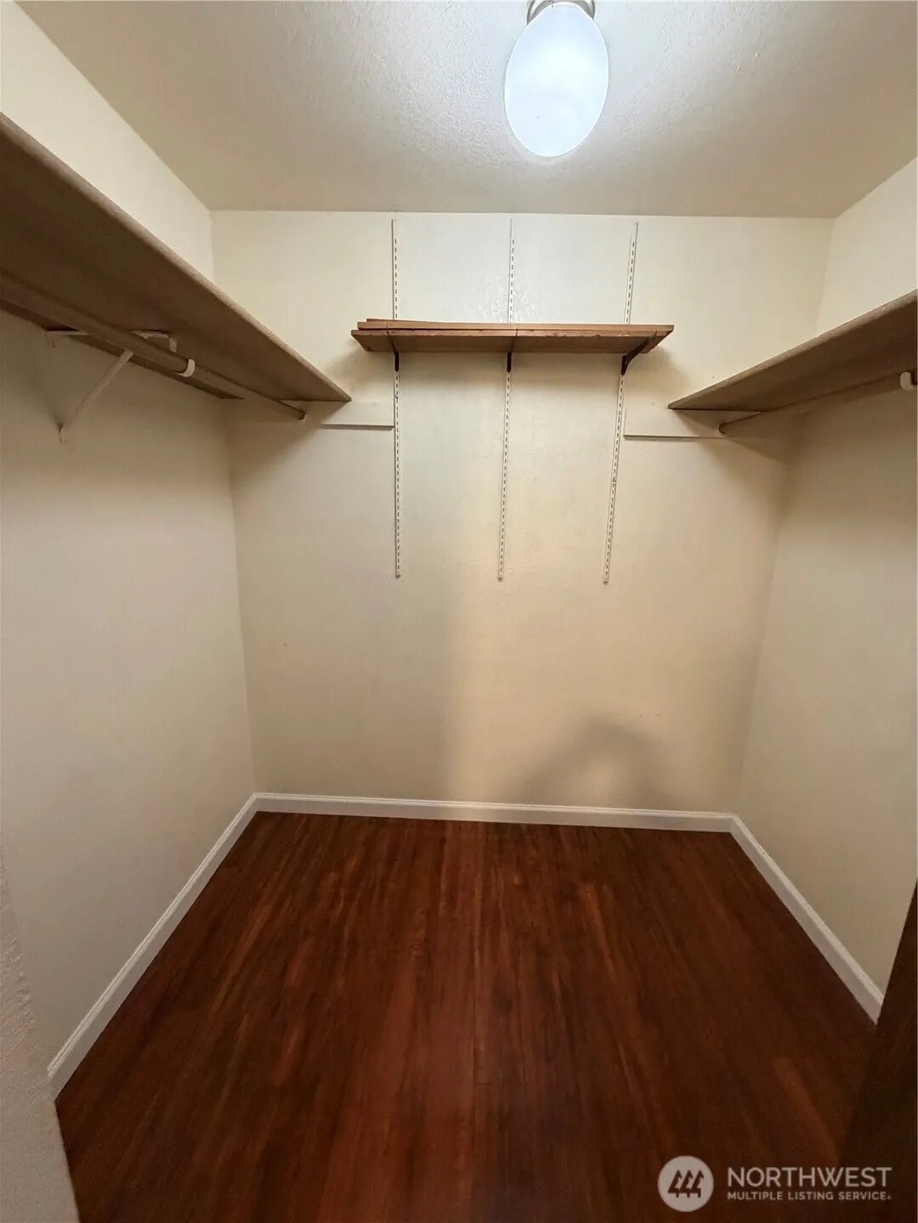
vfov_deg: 102.1
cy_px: 612
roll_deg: -1.6
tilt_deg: -12.2
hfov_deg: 85.7
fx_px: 495
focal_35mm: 14
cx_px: 459
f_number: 2.2
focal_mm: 2.22
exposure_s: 1/60
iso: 500
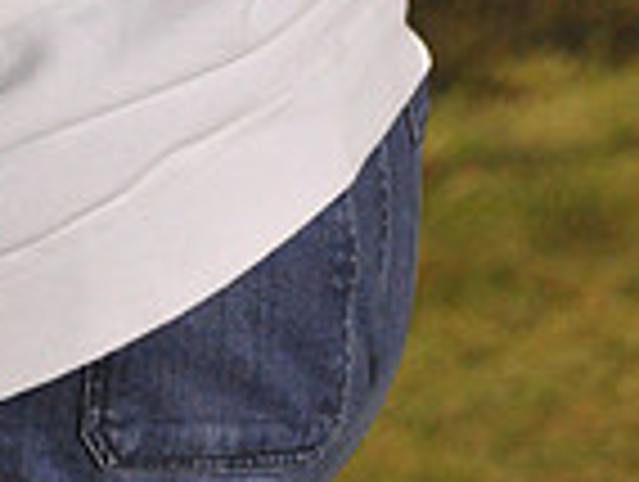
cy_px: -703
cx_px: -207
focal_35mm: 313
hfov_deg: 6.3
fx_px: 5788
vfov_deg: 4.6
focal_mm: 80
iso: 6400
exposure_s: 1/200
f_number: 4
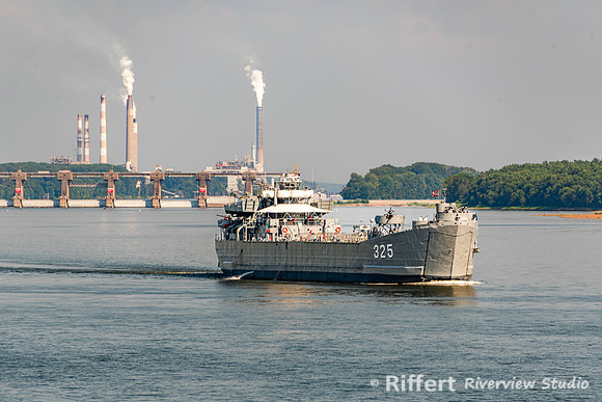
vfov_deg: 4.5
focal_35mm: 305
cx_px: 301
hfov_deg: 6.8
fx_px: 5104
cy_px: 201
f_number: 8
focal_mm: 300
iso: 64
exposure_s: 1/200
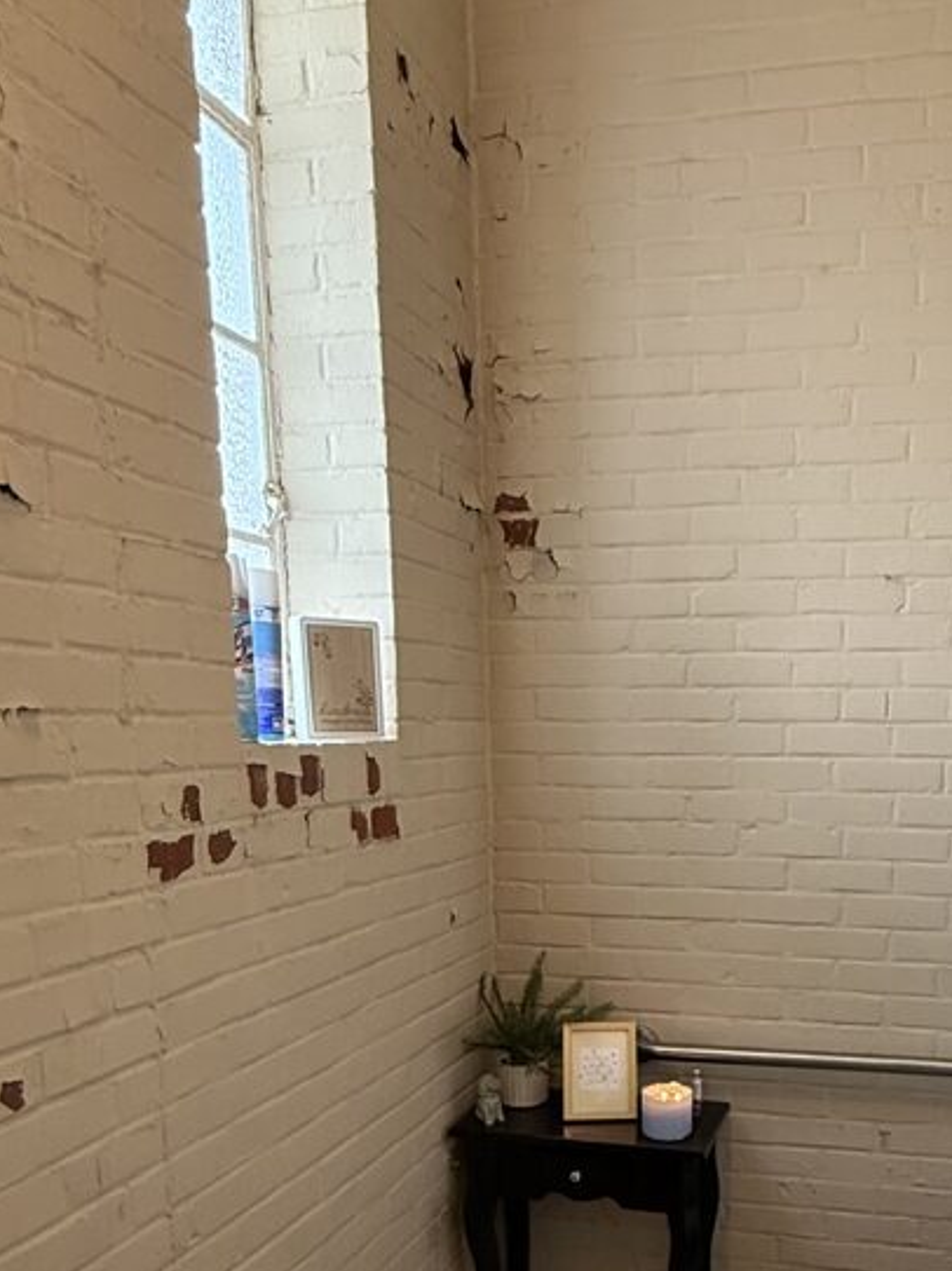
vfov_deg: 55.6
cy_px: 952
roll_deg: -1.7
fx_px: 1138
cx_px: 708
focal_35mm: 31
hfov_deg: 44.0
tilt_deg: -11.0
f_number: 2.2
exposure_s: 1/60
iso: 320
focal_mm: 2.22
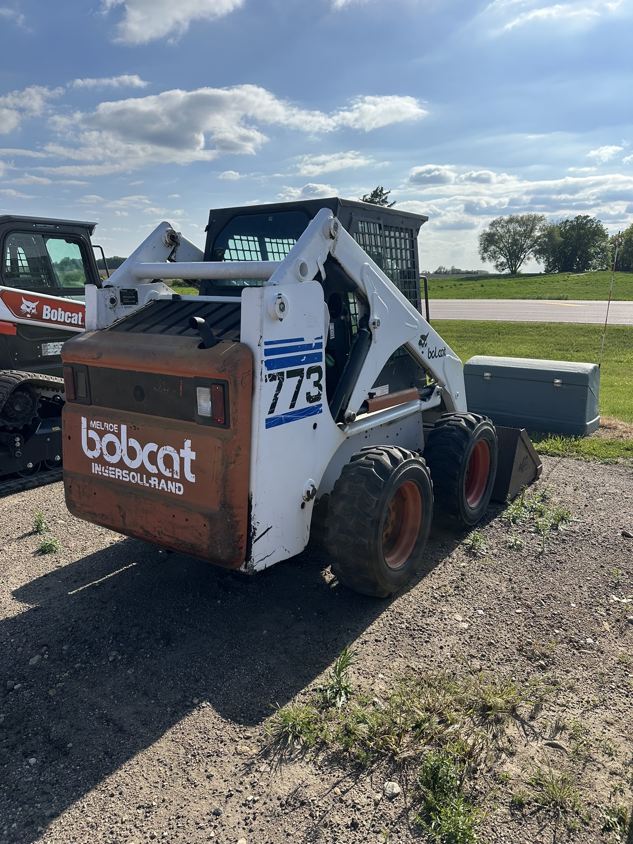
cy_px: 422
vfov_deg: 71.6
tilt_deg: -13.1
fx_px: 585
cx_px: 316
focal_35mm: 24
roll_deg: -0.9
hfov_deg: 56.8
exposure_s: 1/6211
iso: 80
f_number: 1.78
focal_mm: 6.86
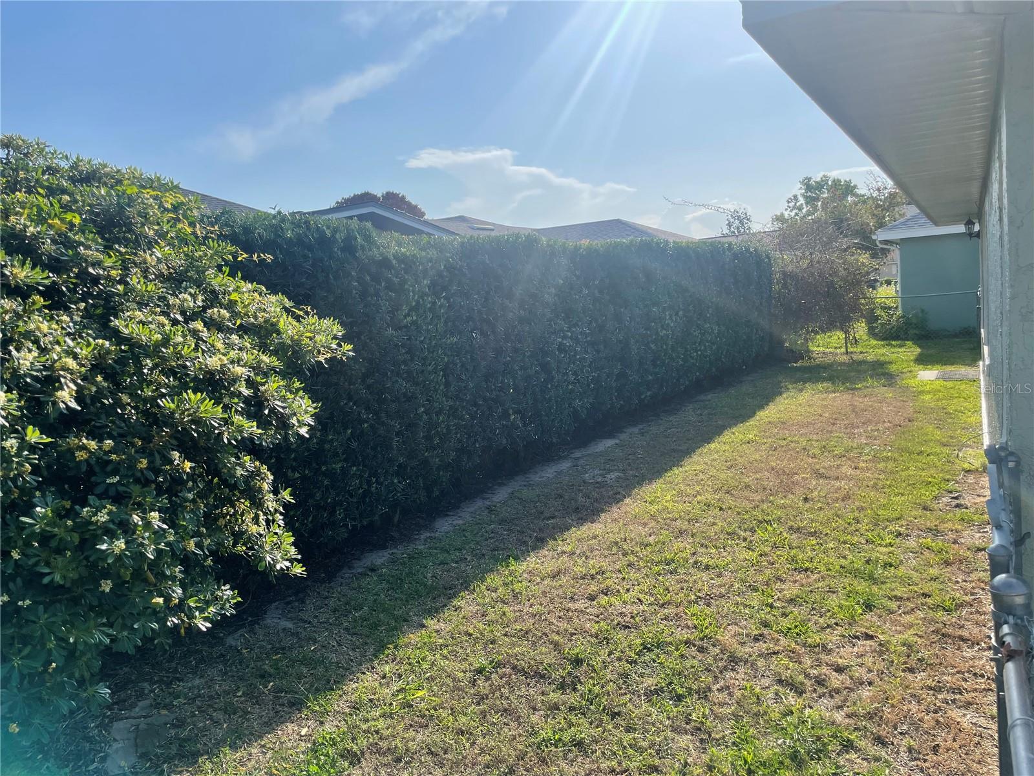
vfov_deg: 53.1
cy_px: 388
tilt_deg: -5.9
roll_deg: +4.5
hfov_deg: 67.3
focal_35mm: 26
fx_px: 777
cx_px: 517
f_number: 1.6
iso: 32
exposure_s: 1/4000
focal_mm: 4.2
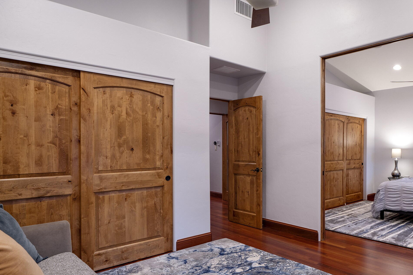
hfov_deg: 68.8
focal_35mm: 25
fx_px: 287
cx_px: 287
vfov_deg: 51.2
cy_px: 150
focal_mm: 17
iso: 200
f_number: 7.1
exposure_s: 1/4
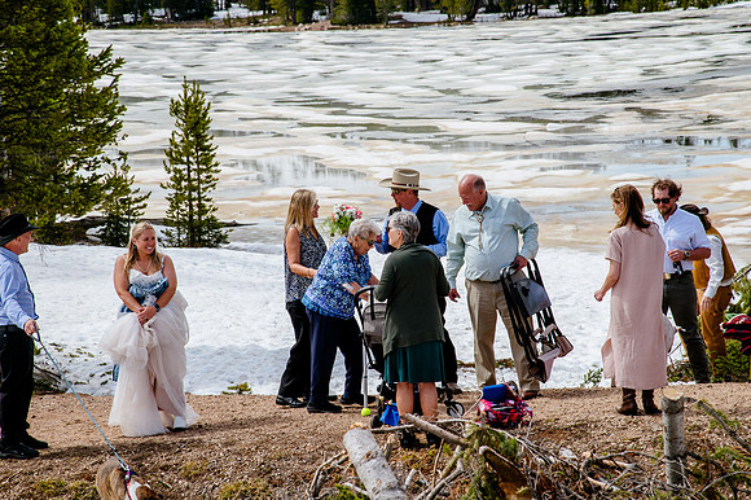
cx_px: 376
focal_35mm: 120
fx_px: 2502
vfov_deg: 11.4
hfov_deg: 17.1
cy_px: 250
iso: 250
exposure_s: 1/320
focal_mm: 120
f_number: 13
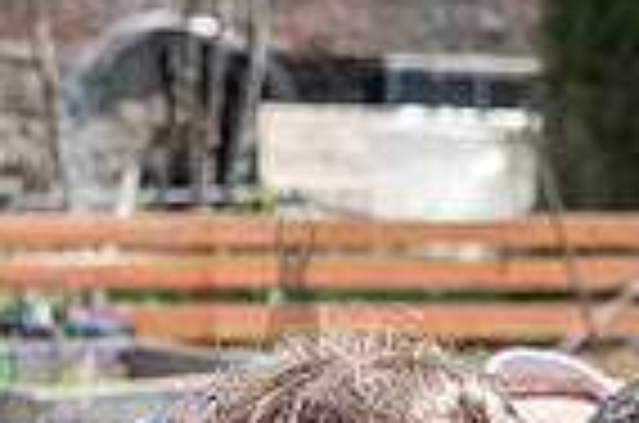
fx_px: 3117
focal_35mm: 176
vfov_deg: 7.6
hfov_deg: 11.7
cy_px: 698
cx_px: 288
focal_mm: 43
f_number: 3.5
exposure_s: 1/500
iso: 100
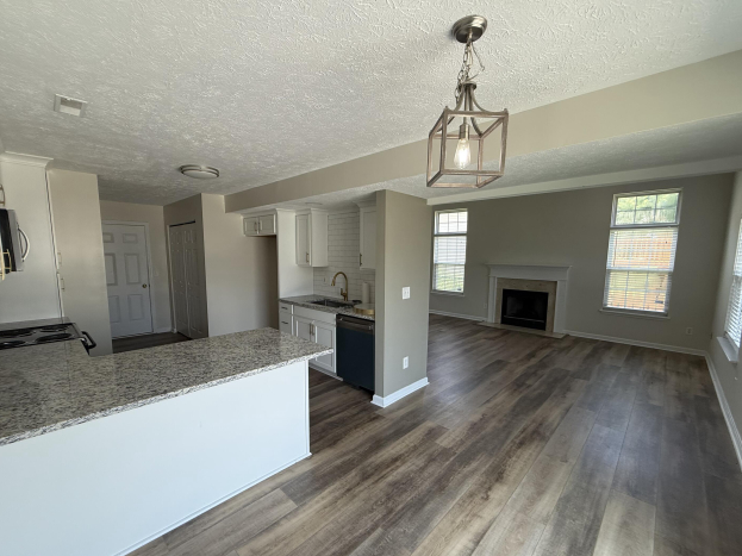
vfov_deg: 81.7
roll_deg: -0.1
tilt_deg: -7.3
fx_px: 321
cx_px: 370
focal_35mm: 15
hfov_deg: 98.2
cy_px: 293
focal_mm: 2.22
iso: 125
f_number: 2.2
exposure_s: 1/120
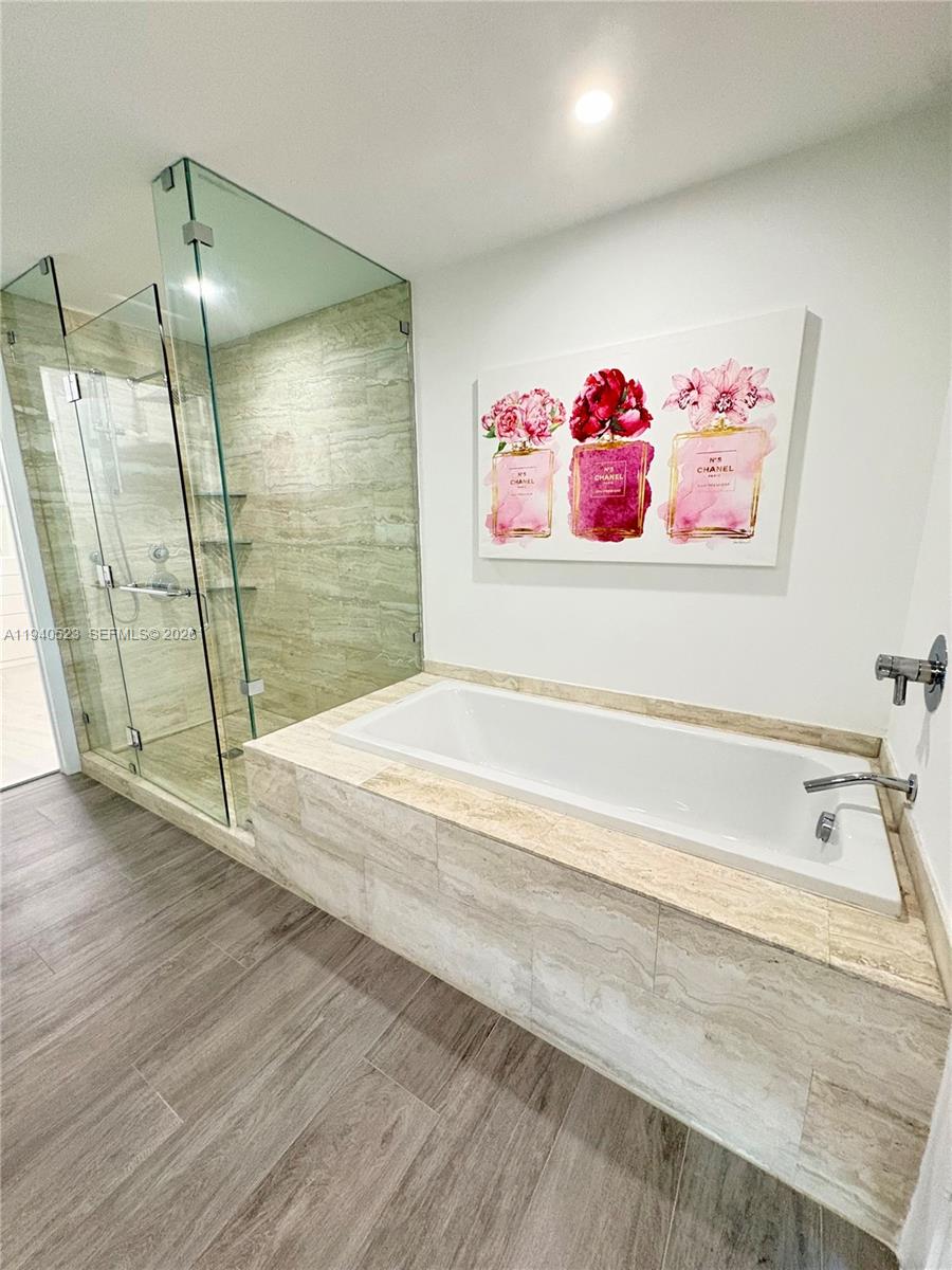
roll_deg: +0.7
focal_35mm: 14
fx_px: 513
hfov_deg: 85.7
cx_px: 476
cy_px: 635
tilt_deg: -11.2
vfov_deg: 102.1
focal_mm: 2.22
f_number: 2.2
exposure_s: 1/60
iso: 800
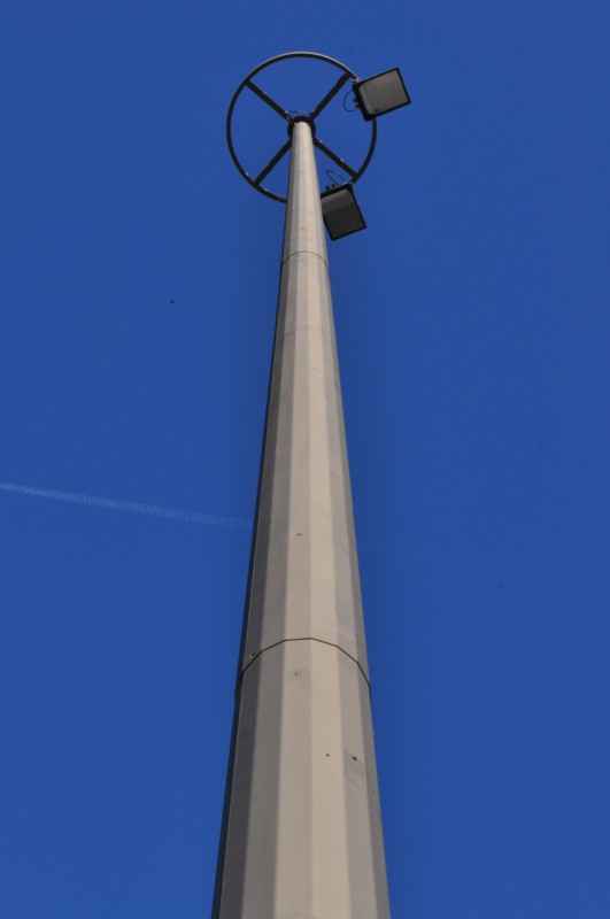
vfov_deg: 24.7
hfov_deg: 16.5
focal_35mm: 82
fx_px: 2103
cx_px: 305
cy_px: 460
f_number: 29
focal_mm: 55
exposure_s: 1/30
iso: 200
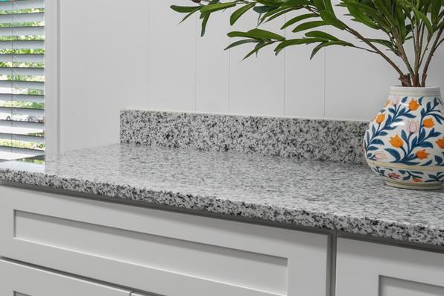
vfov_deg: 24.3
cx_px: -25
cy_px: 75
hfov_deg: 32.6
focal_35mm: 55
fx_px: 678
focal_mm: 16
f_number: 8
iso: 100
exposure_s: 1/1.25
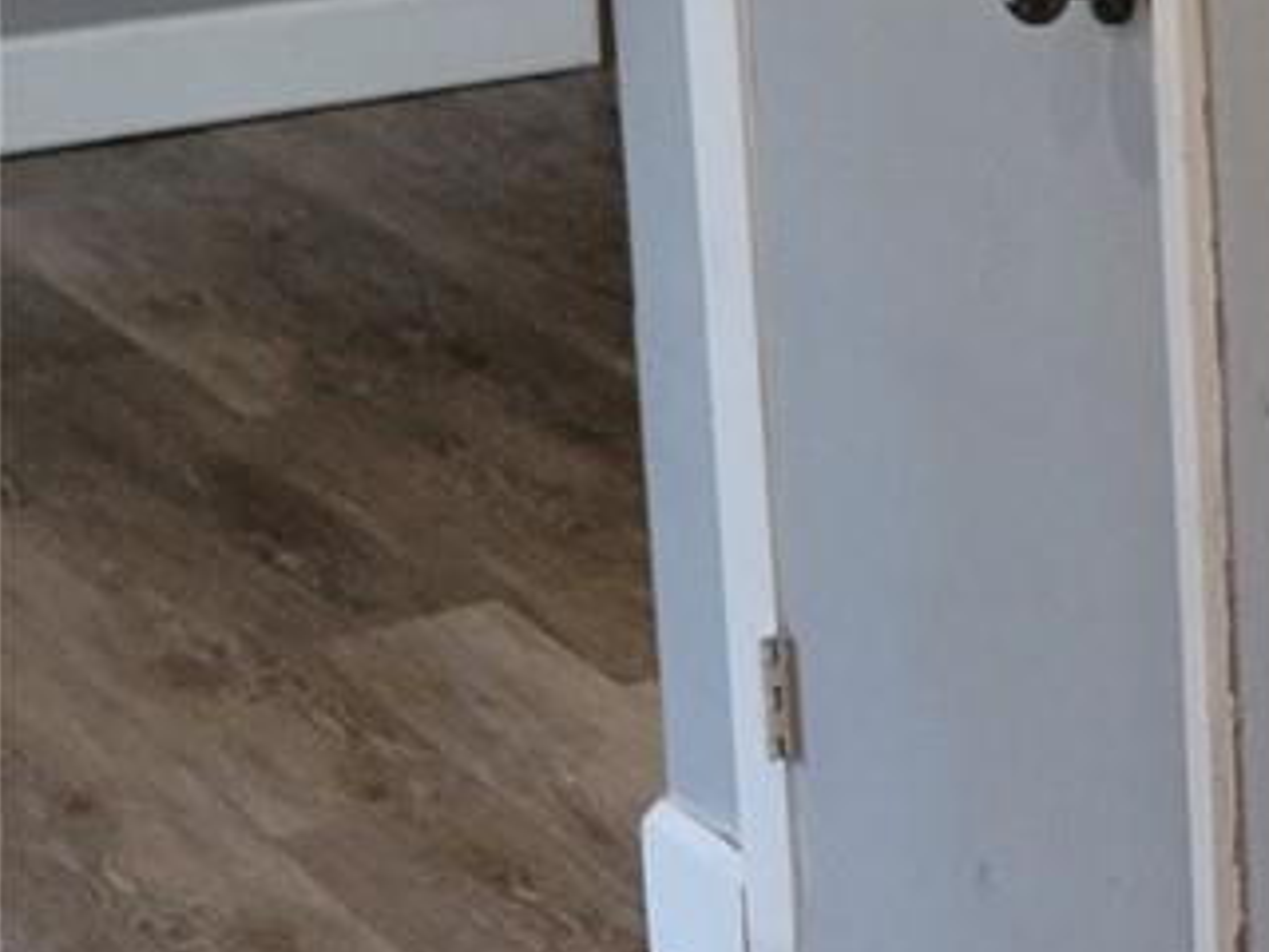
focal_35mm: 120
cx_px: 3169
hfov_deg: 12.4
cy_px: -202
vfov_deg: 12.1
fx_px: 4399
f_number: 1.8
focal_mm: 6.7
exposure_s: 1/60
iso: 125
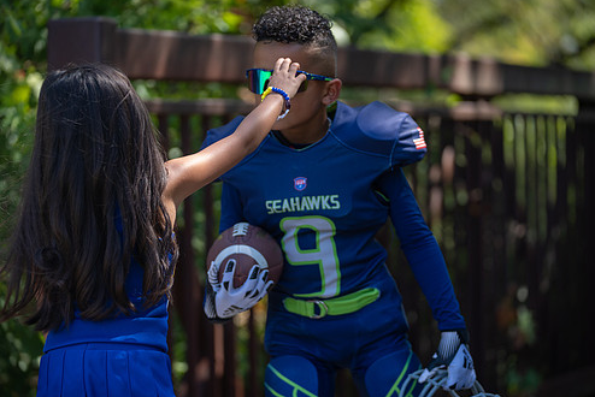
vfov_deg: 8.9
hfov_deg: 13.2
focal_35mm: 155
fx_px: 2563
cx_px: 272
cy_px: 208
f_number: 2.8
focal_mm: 132
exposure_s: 1/320
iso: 100
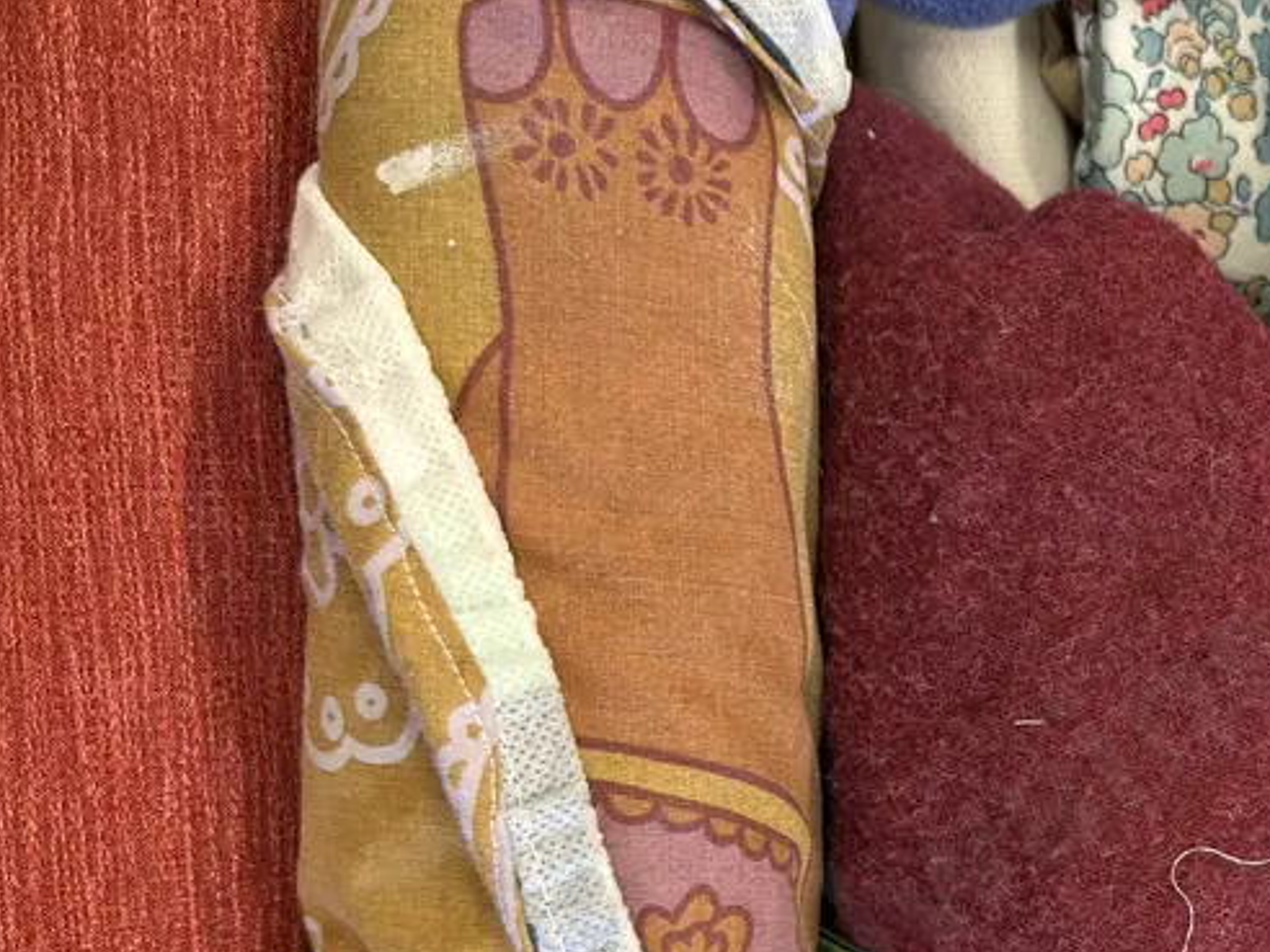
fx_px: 1834
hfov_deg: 35.1
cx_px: 1226
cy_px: 676
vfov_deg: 28.8
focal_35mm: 50
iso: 125
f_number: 1.78
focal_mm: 6.86
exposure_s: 1/50
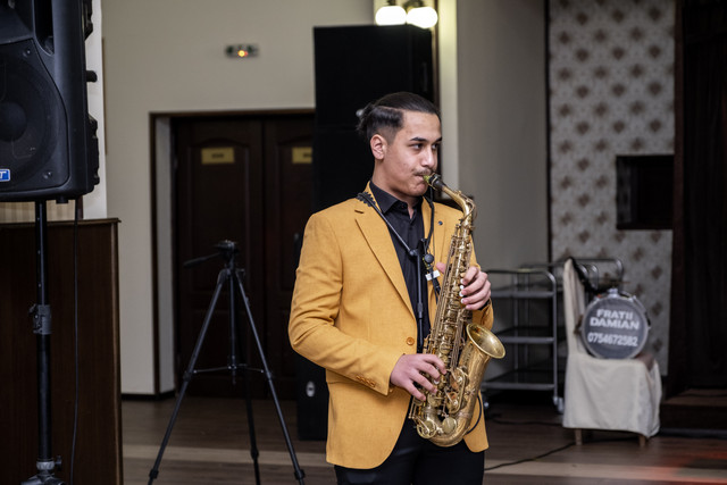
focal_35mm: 83
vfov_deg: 16.5
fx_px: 1676
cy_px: 242
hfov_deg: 24.5
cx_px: 364
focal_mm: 55
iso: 1600
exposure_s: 1/125
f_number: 2.8
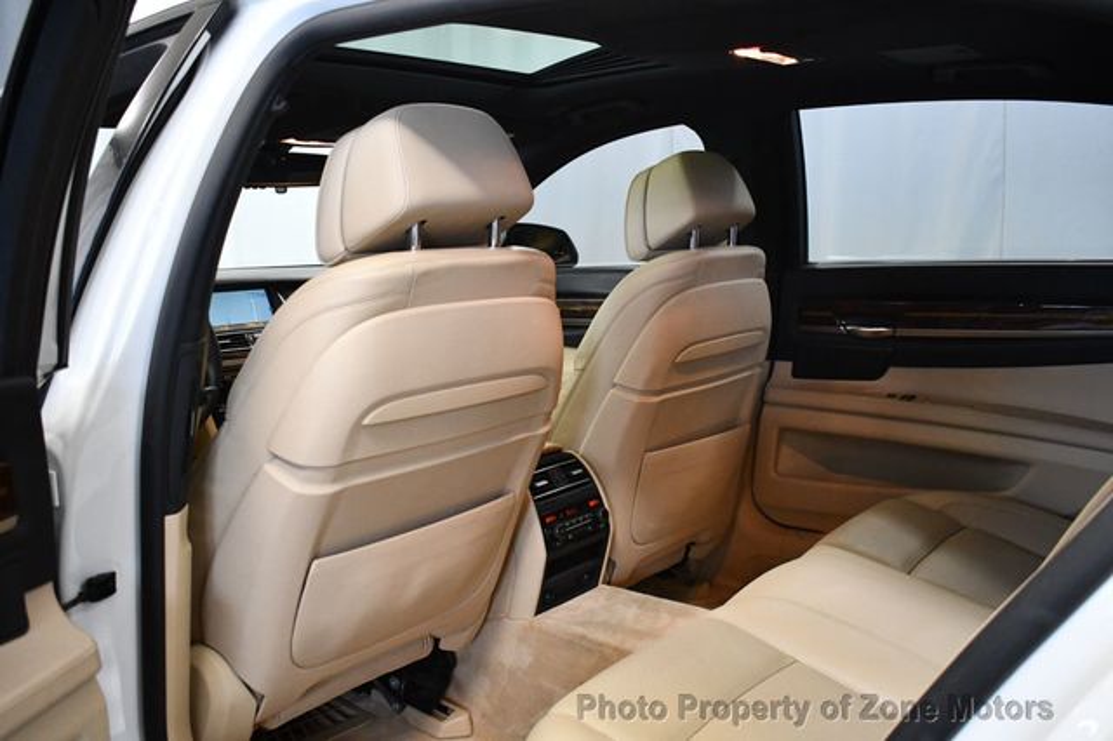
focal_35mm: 33
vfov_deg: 39.9
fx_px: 1020
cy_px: 370
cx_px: 556
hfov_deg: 57.2
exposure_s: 1/125
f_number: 3.8
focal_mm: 22
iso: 2800
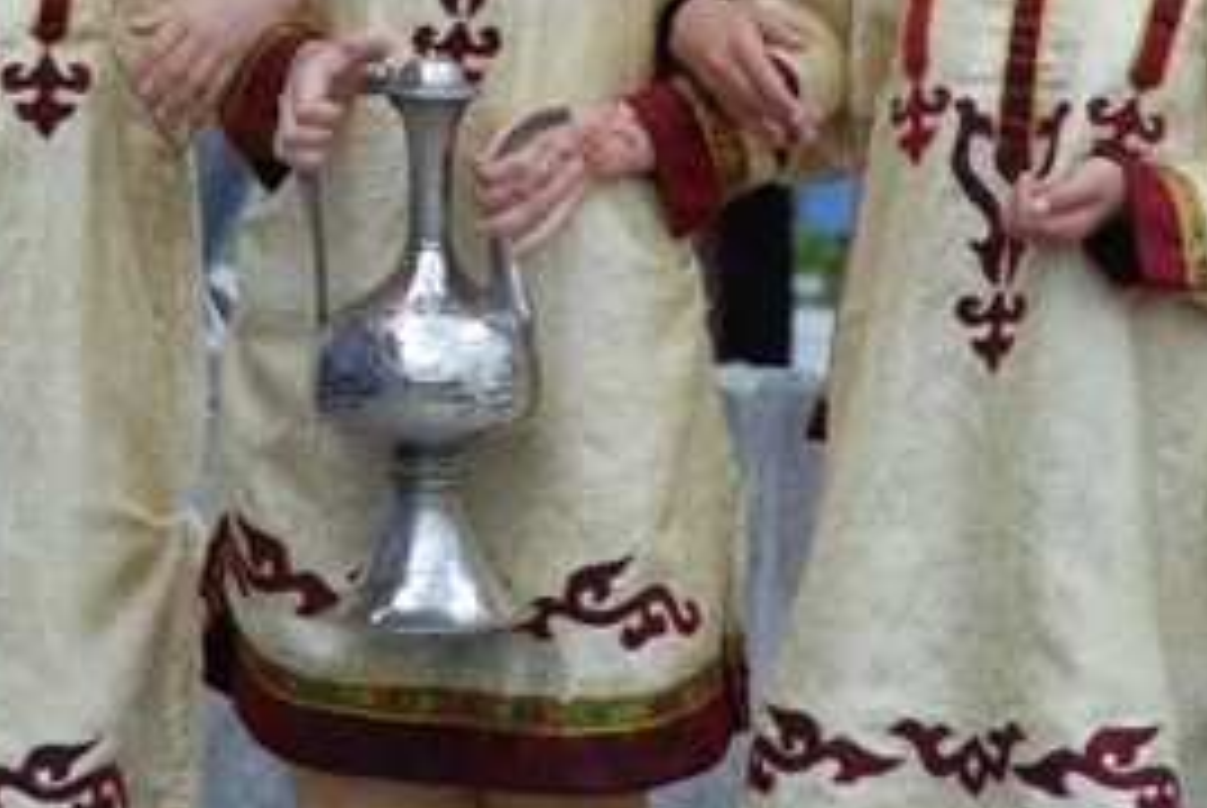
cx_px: 440
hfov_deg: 4.3
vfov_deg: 2.9
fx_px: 16150
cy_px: -58
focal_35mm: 481
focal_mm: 135
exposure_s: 1/500
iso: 400
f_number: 5.6
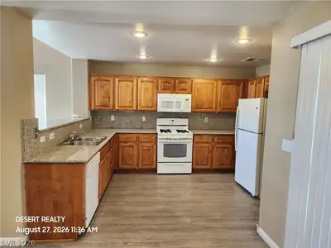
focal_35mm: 23
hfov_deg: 73.9
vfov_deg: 58.9
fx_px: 220
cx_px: 166
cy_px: 124
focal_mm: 5.4
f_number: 1.8
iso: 200
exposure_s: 1/120
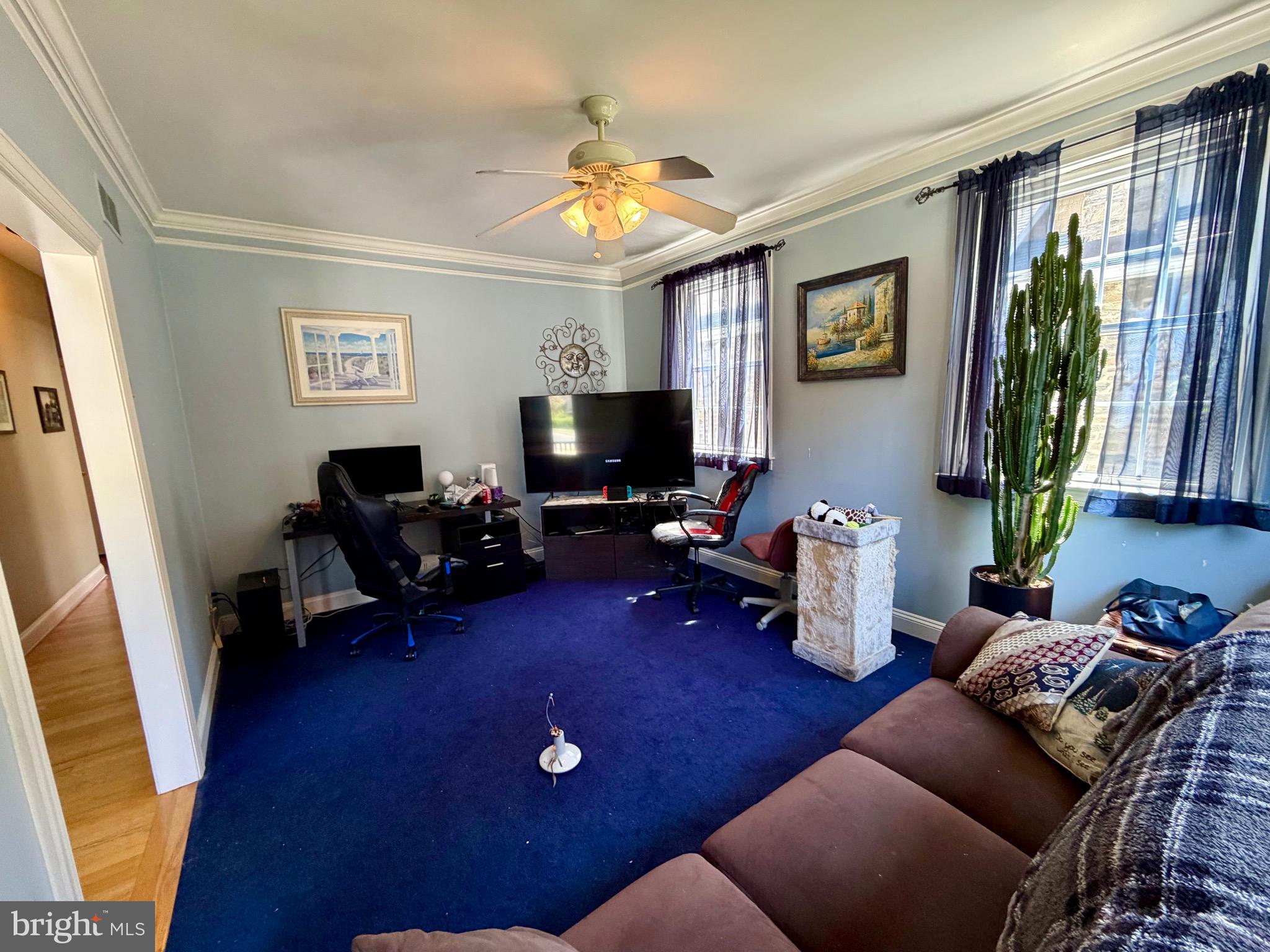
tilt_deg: -7.8
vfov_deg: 85.7
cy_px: 476
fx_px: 514
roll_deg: +3.4
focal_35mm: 14
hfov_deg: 102.1
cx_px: 635
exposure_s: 1/60
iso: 250
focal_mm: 2.22
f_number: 2.2
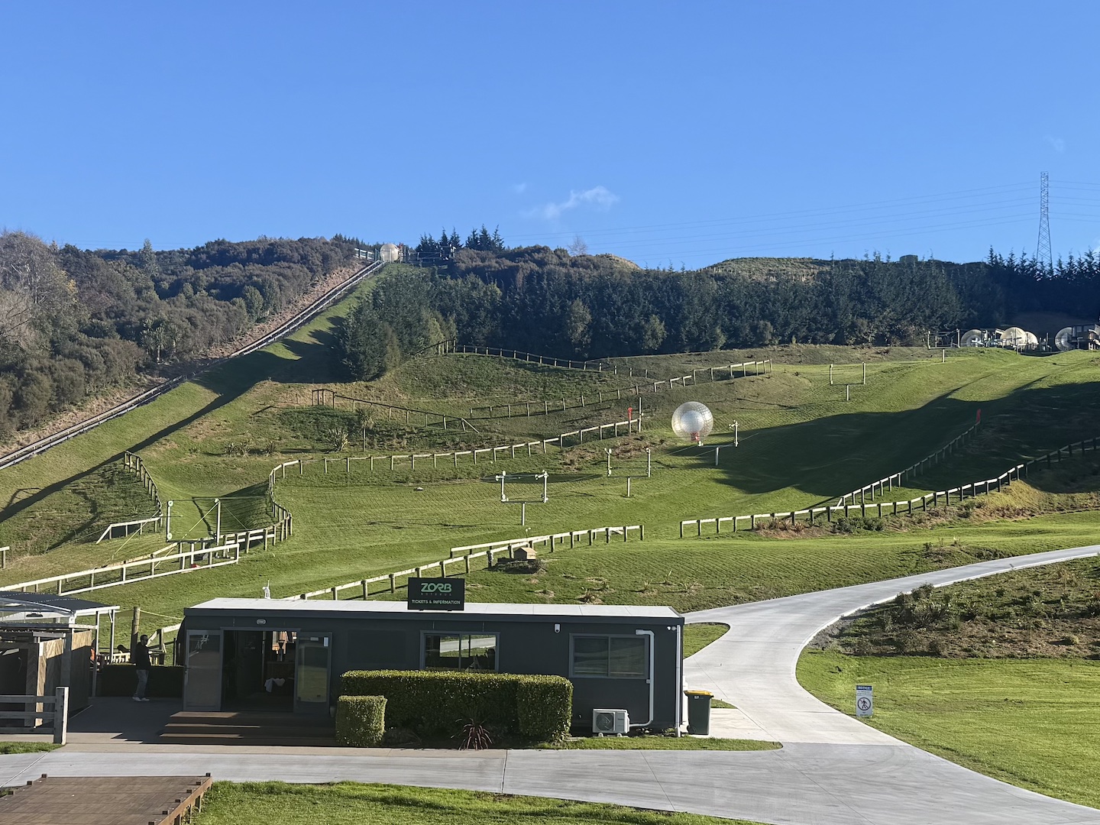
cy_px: 412
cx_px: 550
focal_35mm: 24
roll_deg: +0.0
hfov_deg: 71.6
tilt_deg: +3.4
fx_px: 763
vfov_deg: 56.8
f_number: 1.78
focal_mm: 6.76
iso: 80
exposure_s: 1/2445
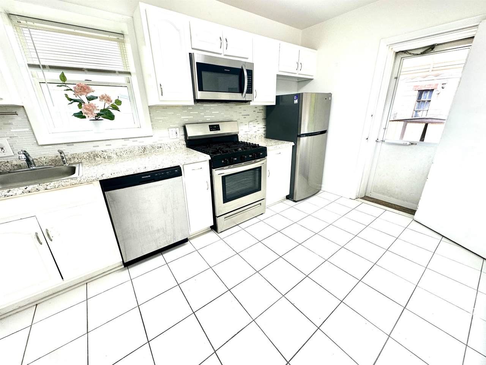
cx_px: 243
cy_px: 182
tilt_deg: -20.8
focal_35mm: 14
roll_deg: +0.8
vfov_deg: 85.7
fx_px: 197
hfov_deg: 102.1
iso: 100
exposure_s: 1/120
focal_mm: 2.22
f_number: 2.2
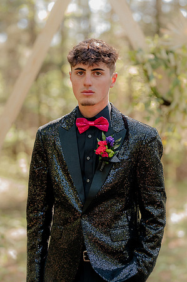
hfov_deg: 16.0
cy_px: 141
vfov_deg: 23.9
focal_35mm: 85
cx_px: 94
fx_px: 664
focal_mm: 85
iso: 5000
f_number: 2.2
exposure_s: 1/2000
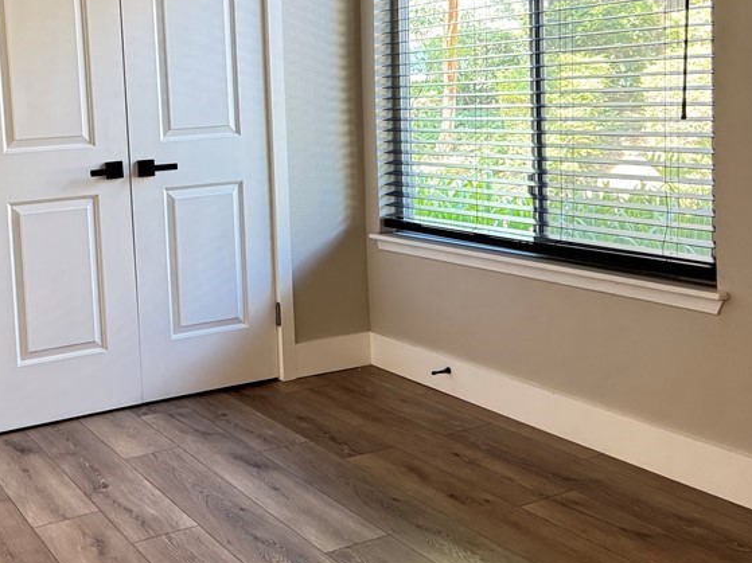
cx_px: 167
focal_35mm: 44
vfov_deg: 32.6
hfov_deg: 41.4
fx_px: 956
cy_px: 184
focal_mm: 6.76
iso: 640
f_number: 1.78
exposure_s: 1/60
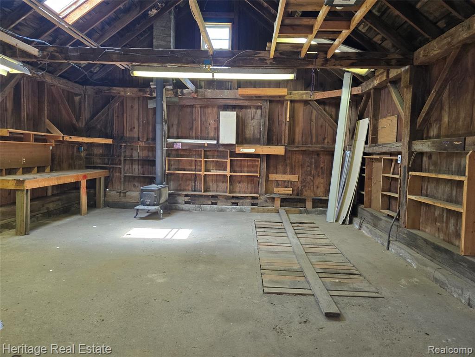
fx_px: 316
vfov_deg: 58.9
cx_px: 238
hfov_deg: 73.9
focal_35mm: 23
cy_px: 178
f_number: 1.7
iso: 250
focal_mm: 6.3
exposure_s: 1/120
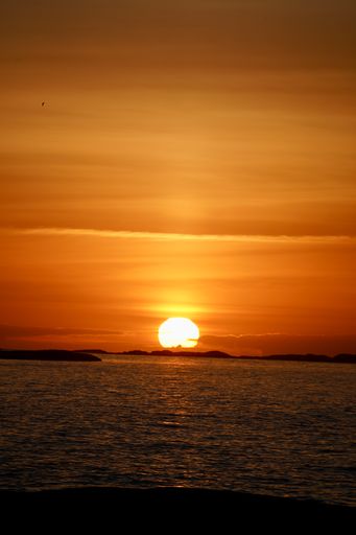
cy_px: 268
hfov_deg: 4.6
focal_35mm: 300
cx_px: 178
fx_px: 4453
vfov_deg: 6.9
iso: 160
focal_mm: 300
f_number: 5.6
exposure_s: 1/2000
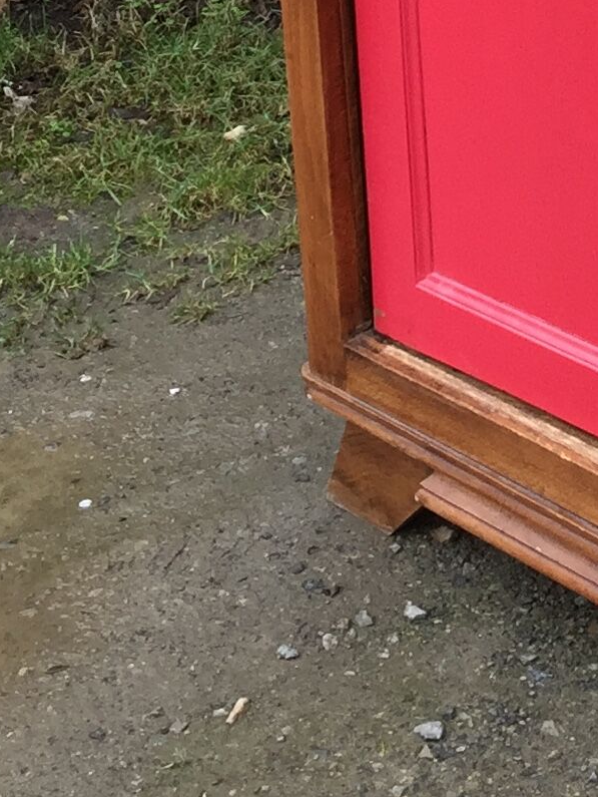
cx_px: 880
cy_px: -565
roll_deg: +0.2
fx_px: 2739
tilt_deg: -10.5
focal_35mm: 119
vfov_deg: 14.8
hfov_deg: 11.9
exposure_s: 1/122
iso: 32
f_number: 2.2
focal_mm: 4.15
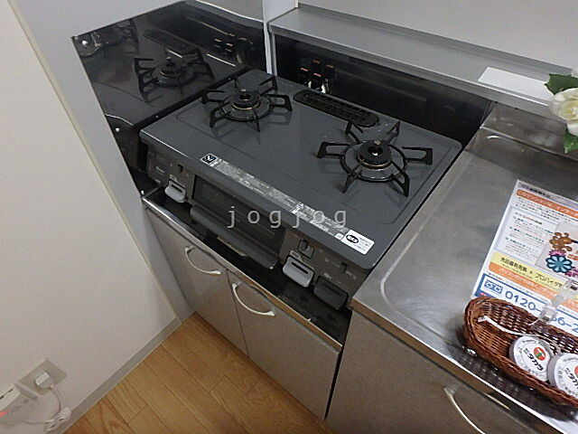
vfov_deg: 63.4
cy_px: 217
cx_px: 289
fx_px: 351
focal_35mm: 21
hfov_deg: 79.0
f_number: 3.5
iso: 500
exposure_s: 1/40
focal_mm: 3.7
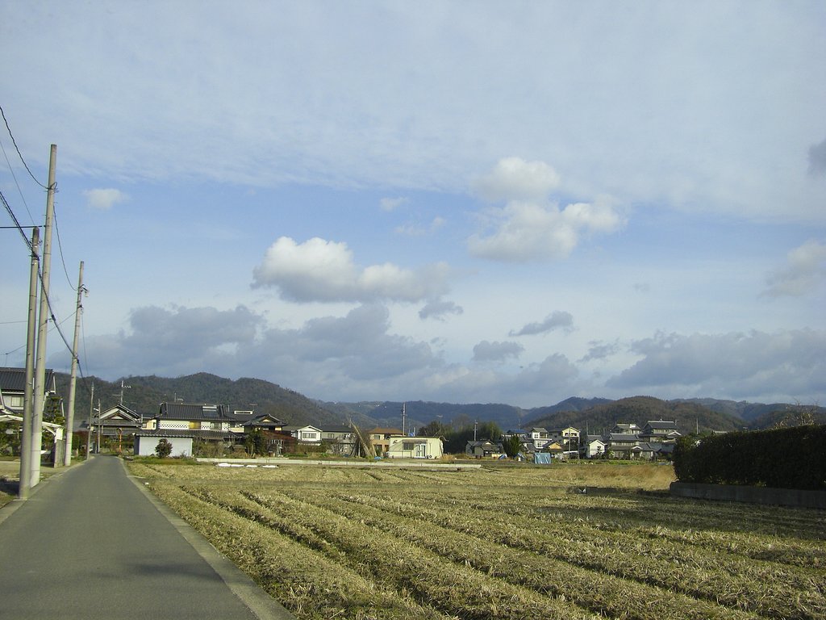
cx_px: 413
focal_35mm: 44
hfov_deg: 42.9
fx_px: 1050
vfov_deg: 32.9
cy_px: 310
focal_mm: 7.4
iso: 50
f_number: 4.8
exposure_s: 1/320
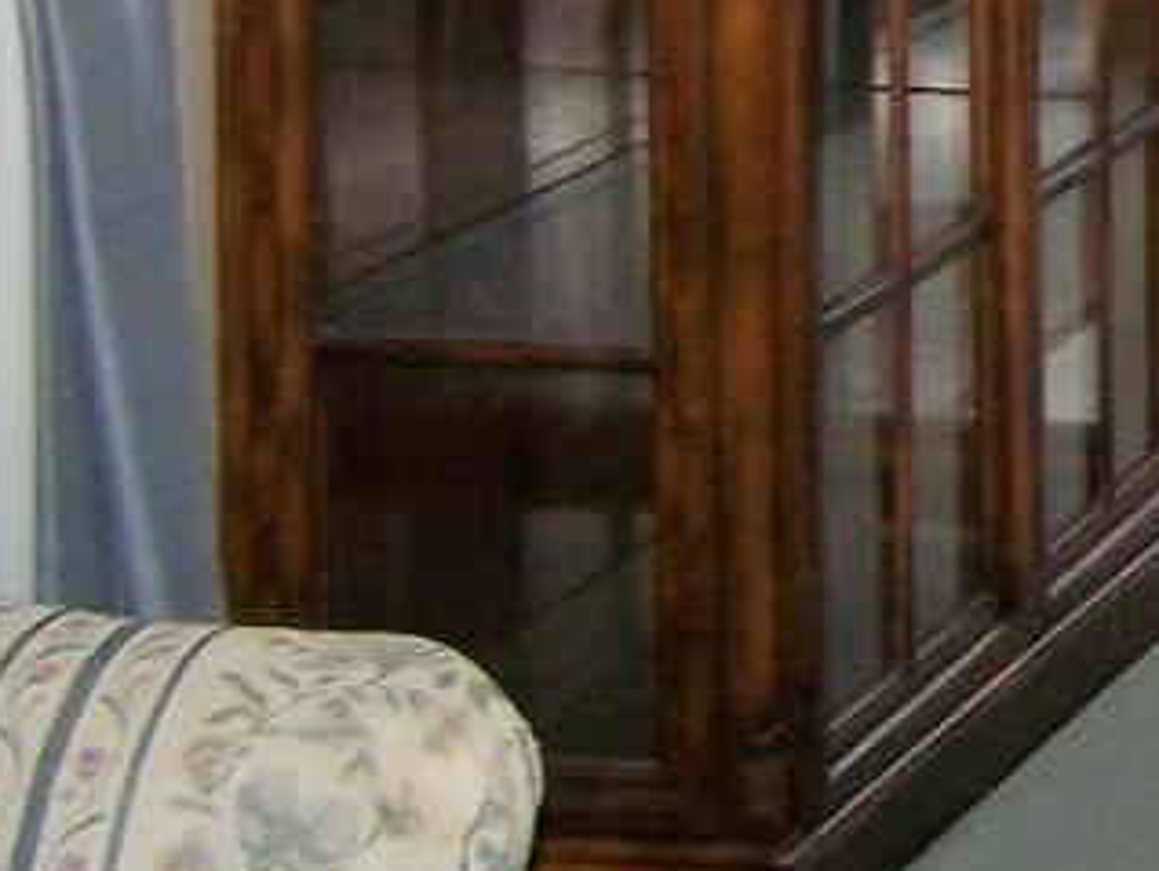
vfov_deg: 8.2
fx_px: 5763
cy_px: -842
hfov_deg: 10.5
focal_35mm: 172
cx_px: 2369
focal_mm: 6.3
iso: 160
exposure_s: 1/60
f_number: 2.8
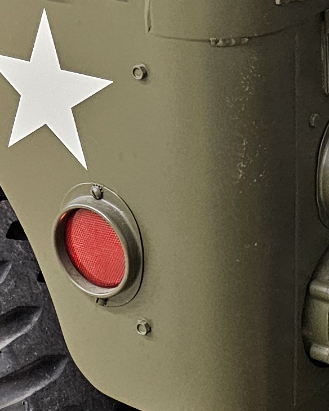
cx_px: 20
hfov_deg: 12.4
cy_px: 8
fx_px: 1497
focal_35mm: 123
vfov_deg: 15.4
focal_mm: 6.3
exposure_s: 1/120
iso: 800
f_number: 1.7
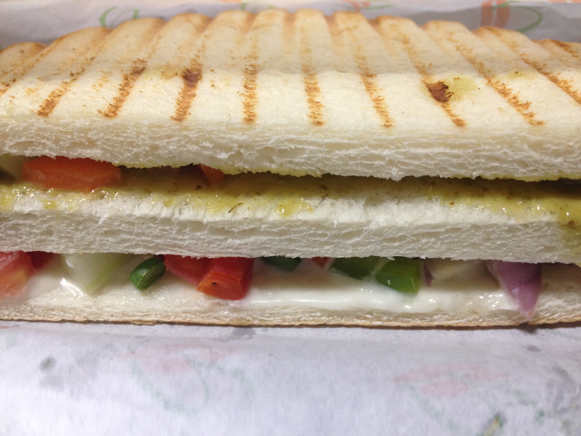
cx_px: 290
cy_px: 218
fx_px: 587
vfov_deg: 40.7
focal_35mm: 35
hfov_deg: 52.6
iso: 125
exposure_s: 1/20
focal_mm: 4.28
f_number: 2.4
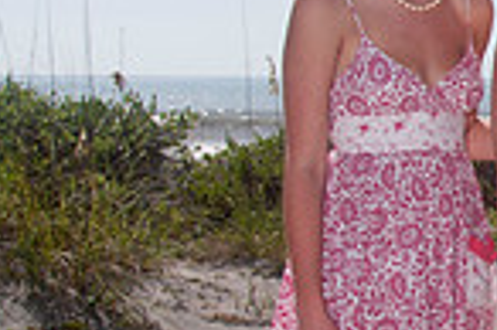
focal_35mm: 143
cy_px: 219
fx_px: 1972
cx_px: 912
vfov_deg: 9.6
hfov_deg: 12.9
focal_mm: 24
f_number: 13
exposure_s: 1/250
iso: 100
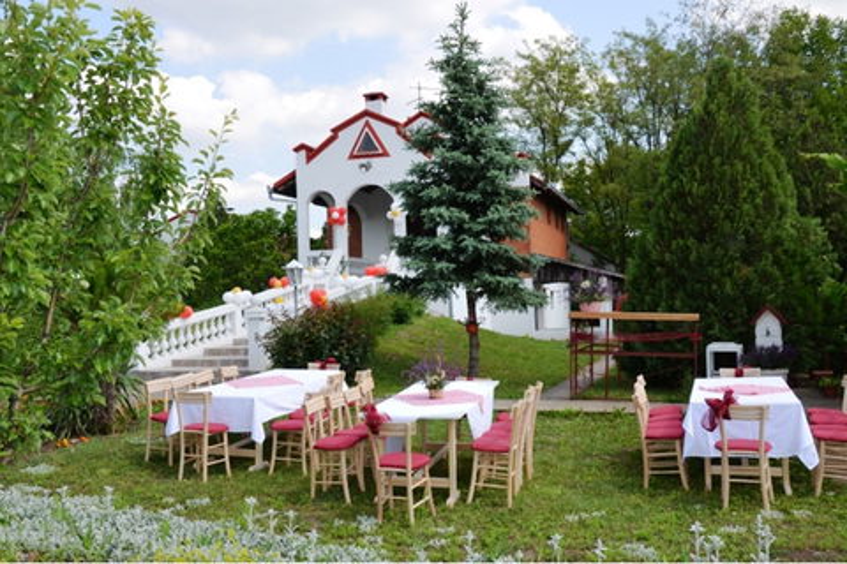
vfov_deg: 35.5
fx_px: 882
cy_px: 282
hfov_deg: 51.3
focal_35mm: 38
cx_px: 424
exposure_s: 1/200
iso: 100
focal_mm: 25
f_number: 8
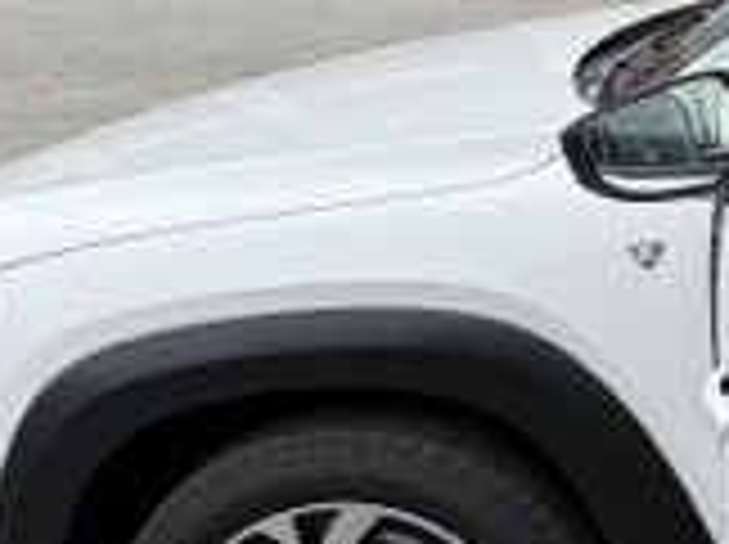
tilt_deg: -11.0
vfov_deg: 15.5
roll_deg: +1.6
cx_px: 1179
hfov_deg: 17.9
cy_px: 144
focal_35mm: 95
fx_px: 1998
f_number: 1.78
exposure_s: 1/1618
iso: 80
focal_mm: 6.76
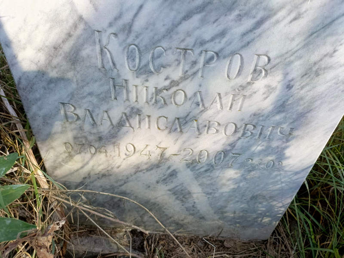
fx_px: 248
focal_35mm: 25
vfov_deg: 54.9
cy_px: 129
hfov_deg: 69.4
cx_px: 172
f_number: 1.69
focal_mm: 4.76
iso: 112
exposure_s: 1/316
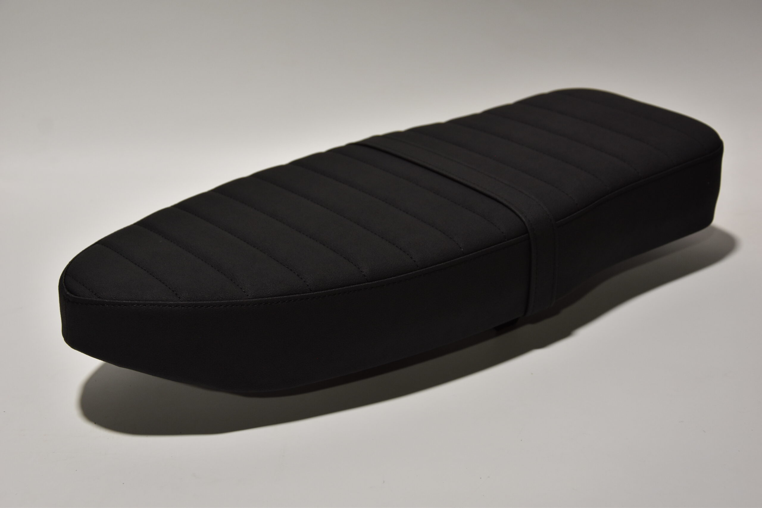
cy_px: 254
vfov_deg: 20.2
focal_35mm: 68
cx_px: 381
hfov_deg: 29.9
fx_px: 1429
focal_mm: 45
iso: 400
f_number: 5.6
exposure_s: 1/125
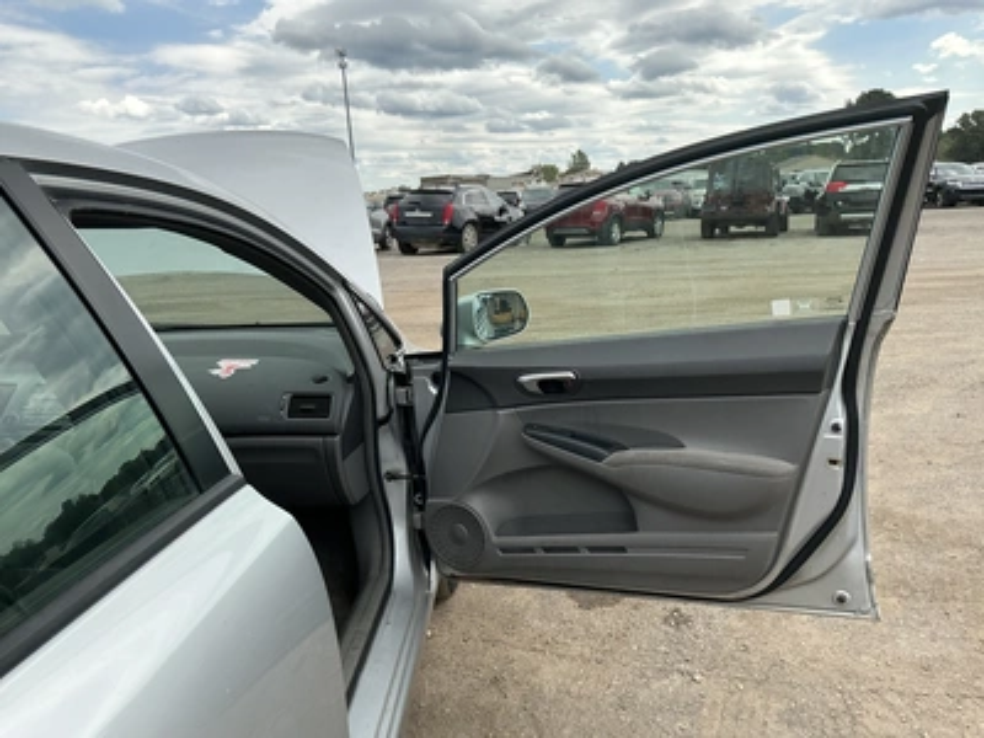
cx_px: 492
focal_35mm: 28
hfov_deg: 63.4
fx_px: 796
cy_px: 369
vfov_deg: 49.7
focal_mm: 3
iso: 25
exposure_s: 1/1342
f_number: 1.8
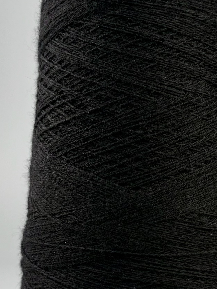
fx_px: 368
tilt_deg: -5.5
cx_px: 148
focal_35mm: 44
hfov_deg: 32.5
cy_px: 190
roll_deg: -0.8
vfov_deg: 42.4
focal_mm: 6.76
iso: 100
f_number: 1.78
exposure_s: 1/796
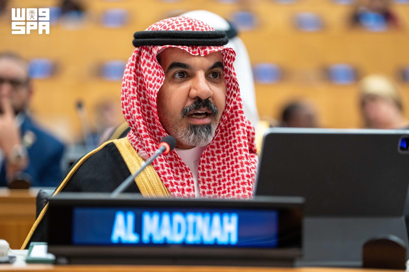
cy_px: 136
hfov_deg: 13.9
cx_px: 204
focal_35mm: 148
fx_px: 1681
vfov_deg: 9.3
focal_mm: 148
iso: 1600
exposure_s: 1/200
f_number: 2.8
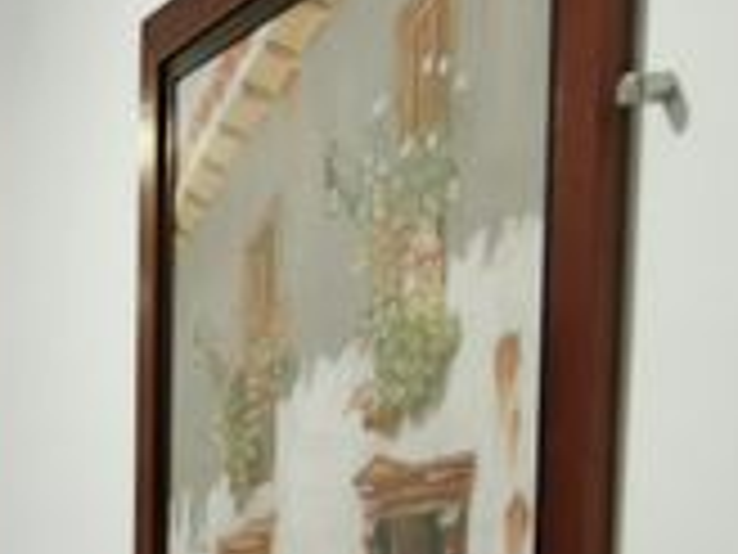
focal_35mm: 110
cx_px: -718
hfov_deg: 14.8
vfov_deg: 12.4
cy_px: 959
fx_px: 2345
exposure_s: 1/30
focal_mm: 4.09
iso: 529
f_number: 1.6
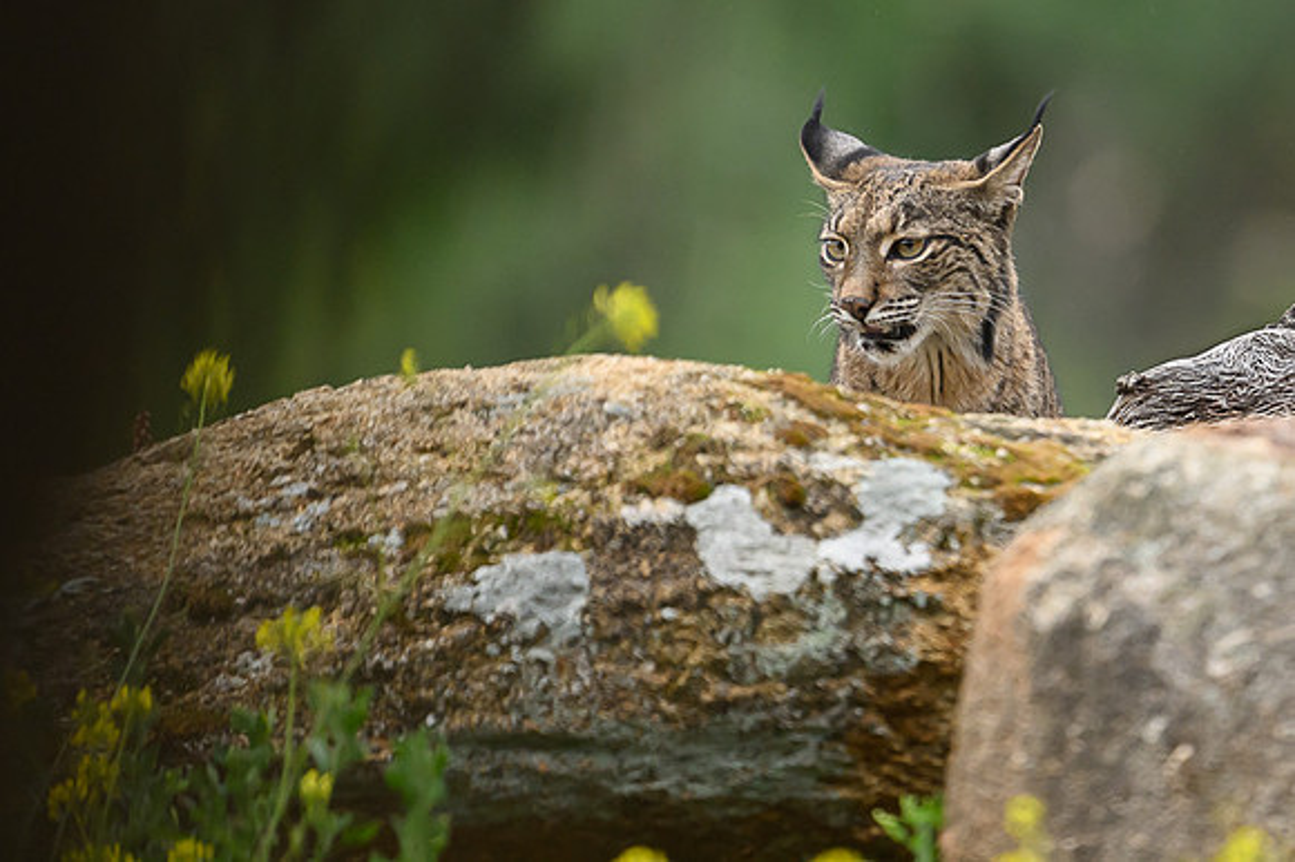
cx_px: 1036
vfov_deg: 1.5
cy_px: 154
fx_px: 33085
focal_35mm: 920
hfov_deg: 2.2
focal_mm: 560
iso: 1800
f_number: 4
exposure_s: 1/1000
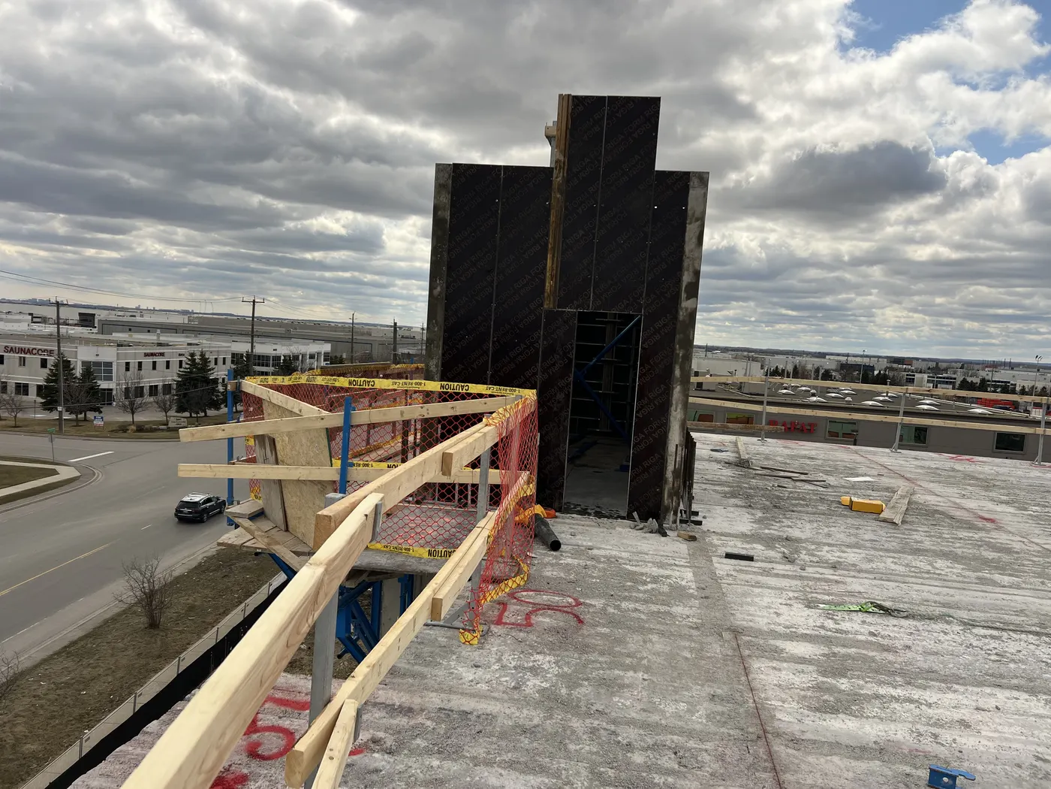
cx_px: 526
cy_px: 394
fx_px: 789
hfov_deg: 67.3
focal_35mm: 26
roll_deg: -4.0
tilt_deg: -3.8
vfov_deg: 53.1
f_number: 1.5
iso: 50
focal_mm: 5.7
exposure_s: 1/5587
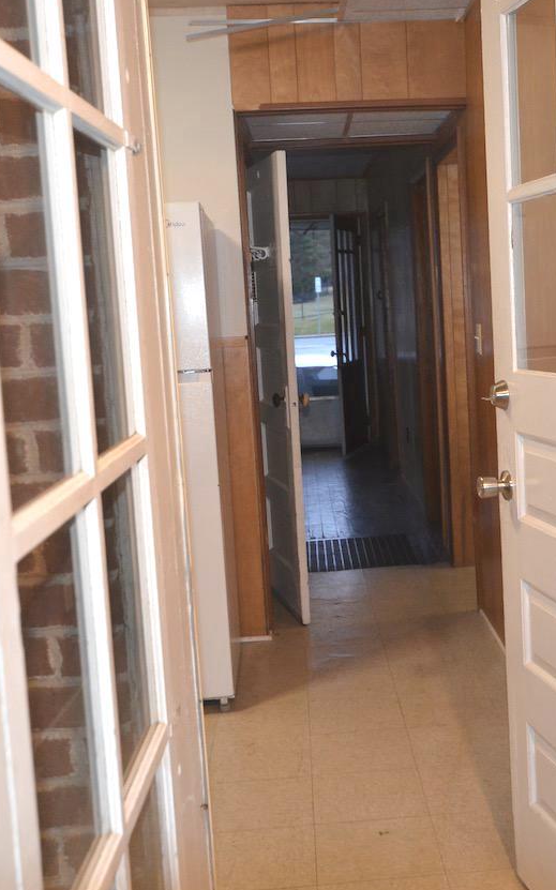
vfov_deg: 42.7
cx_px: 372
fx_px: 1140
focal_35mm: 47
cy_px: 443
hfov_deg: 27.2
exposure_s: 1/60
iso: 1400
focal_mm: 20
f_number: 3.5
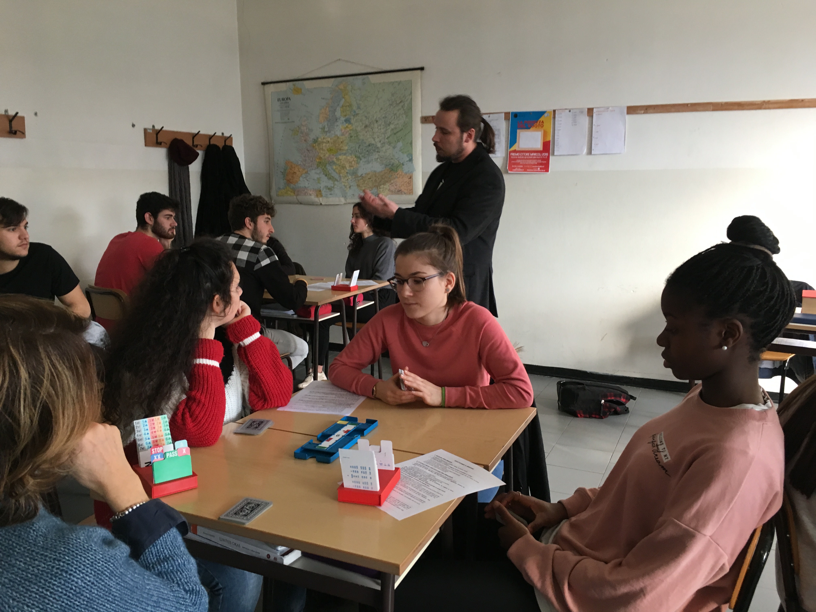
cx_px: 408
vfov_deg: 48.2
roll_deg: +0.4
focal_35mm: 29
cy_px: 306
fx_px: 684
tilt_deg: -9.4
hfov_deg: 61.7
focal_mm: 4.15
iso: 125
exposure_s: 1/33
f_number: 2.2
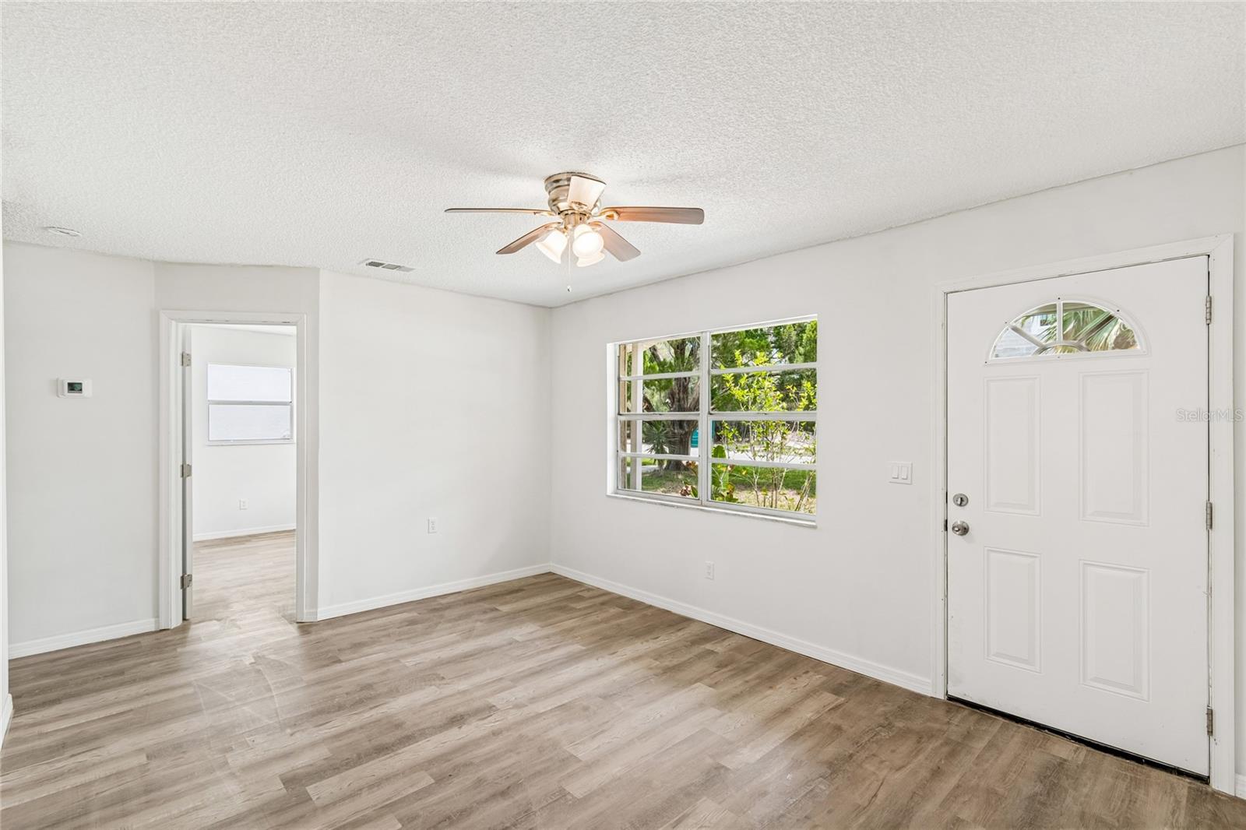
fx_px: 519
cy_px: 415
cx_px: 623
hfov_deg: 100.4
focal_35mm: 15
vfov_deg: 77.3
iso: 100
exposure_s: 1/6
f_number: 5.6
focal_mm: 10
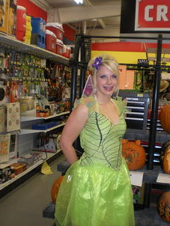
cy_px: 122
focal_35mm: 44
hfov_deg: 32.9
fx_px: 288
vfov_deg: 42.9
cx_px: 96
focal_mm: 6.3
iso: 89
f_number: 3.1
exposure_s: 1/44.3
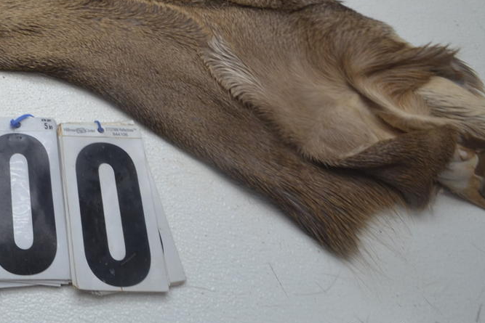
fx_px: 485
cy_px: -18
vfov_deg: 33.0
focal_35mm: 36
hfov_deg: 42.0
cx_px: -48
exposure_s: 1/125
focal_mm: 10
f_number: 5.6
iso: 100
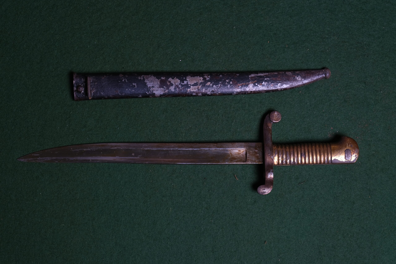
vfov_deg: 21.2
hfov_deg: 31.4
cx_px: 198
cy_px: 132
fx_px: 704
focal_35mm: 64
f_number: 5.6
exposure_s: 1/160
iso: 320
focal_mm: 42.7
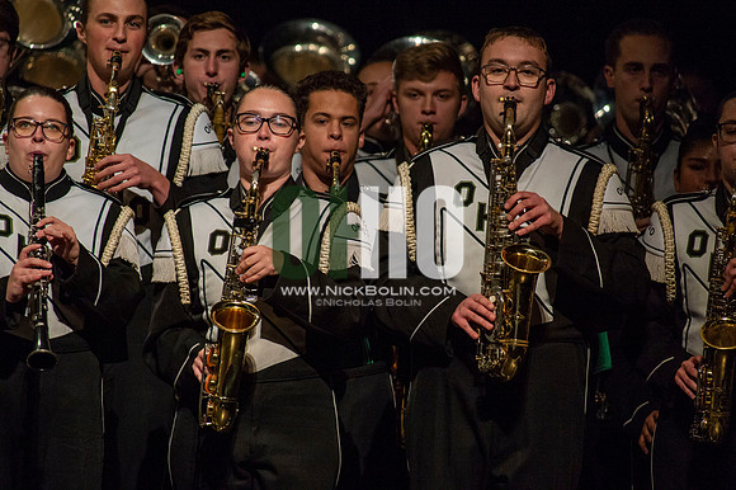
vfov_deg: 2.3
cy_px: 245
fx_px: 12259
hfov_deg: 3.4
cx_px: 368
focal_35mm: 600
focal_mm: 600
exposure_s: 1/500
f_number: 5.6
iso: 3200
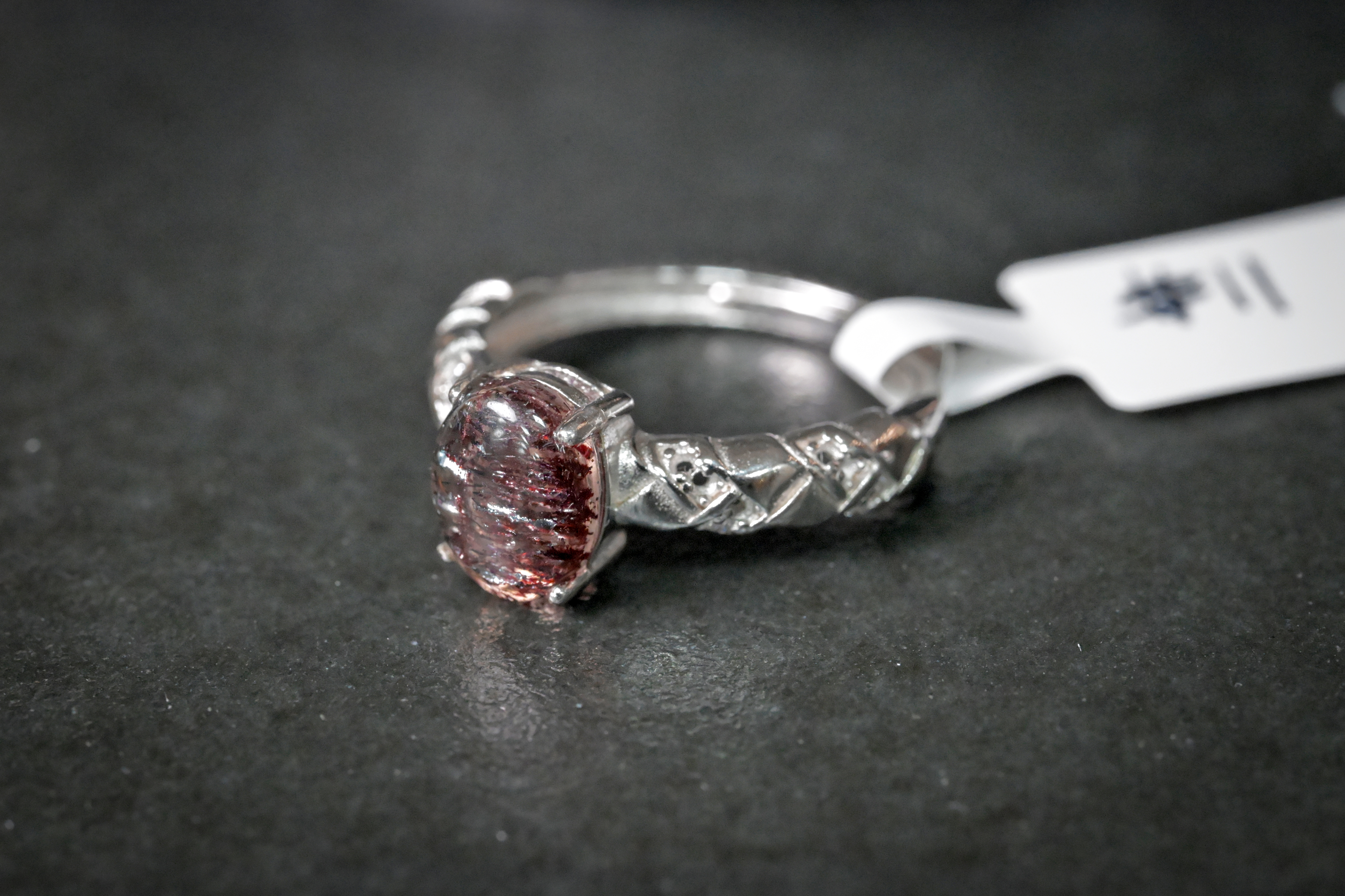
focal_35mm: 105
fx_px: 3923
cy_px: 448
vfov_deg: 13.0
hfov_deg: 19.5
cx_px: 672
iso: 14400
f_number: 16
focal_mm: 105
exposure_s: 1/125
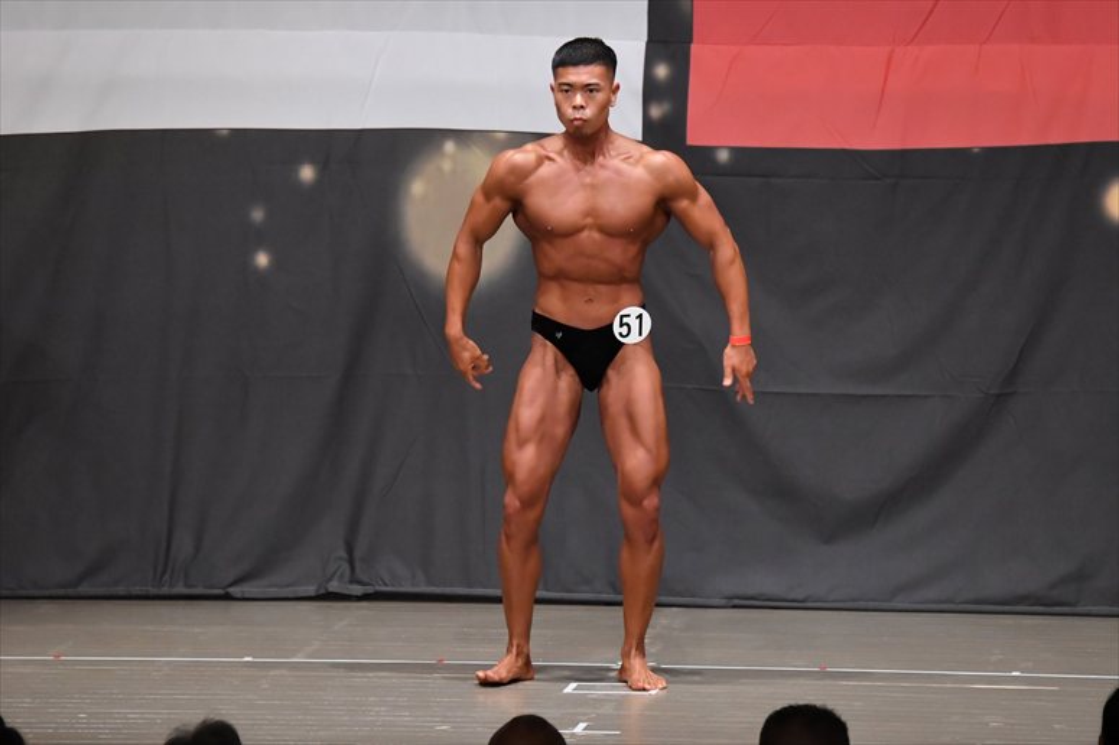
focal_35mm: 225
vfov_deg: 6.1
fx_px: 6990
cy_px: 372
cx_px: 560
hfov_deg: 9.2
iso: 6400
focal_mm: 150
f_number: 5.6
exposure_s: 1/400
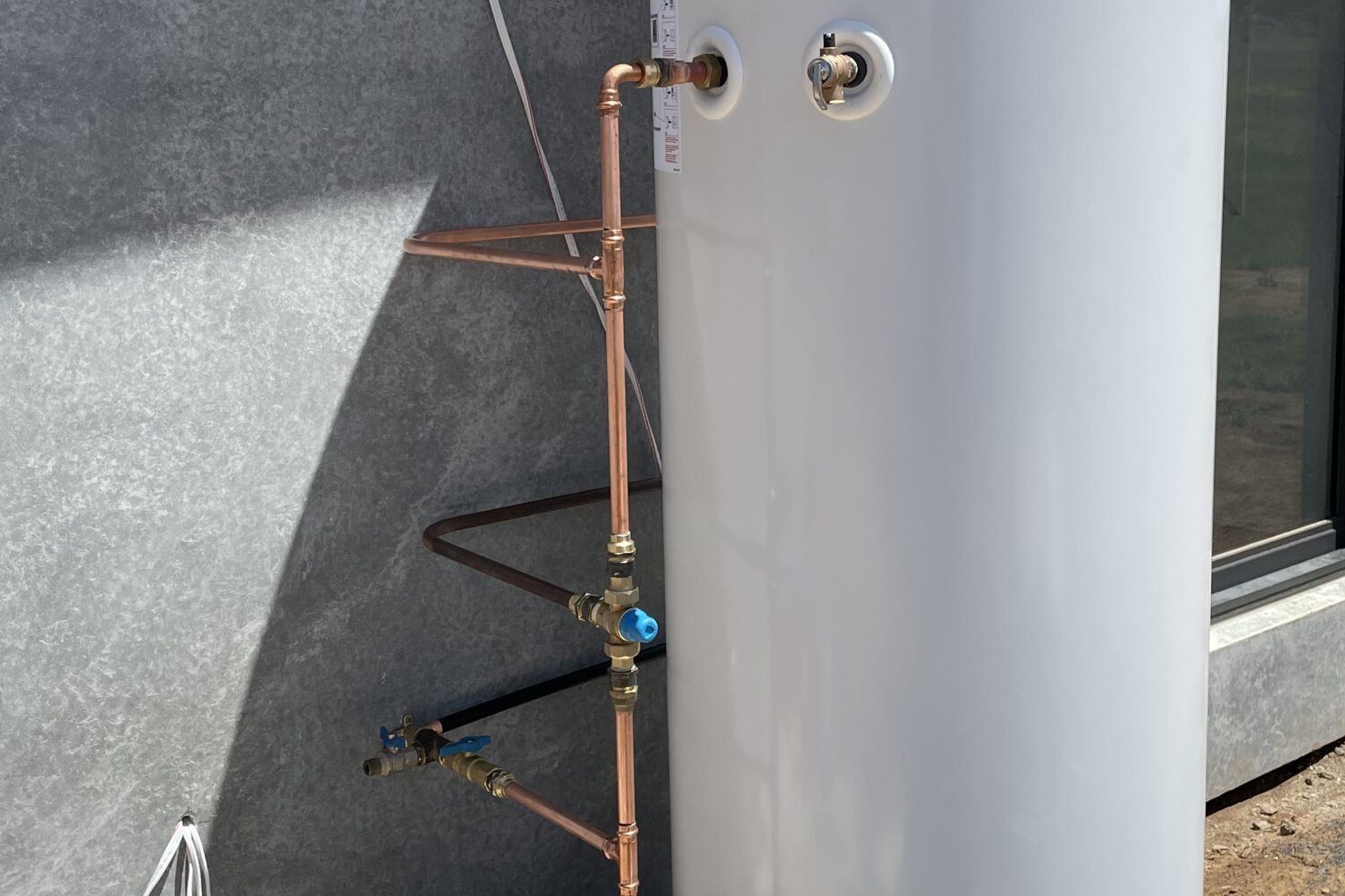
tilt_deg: -11.0
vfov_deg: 29.2
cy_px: 402
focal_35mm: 46
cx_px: 723
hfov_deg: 42.7
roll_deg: +1.4
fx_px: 1718
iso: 32
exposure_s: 1/4000
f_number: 1.6
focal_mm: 4.2
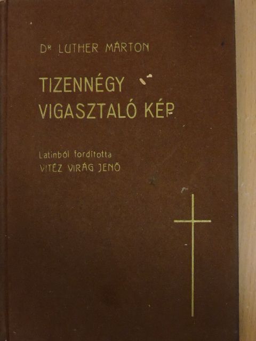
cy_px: 170
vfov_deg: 29.8
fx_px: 641
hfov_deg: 22.6
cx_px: 128
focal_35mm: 65
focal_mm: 11.6
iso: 1600
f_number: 4.2
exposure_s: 1/60
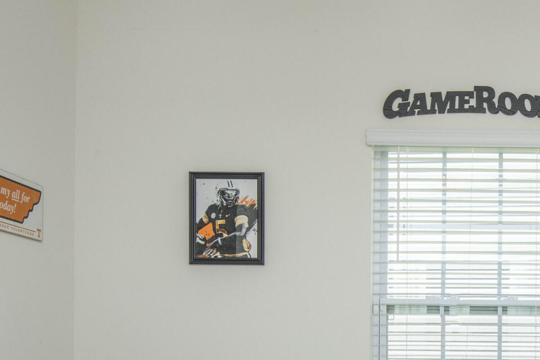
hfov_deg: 37.6
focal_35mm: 50
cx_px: 461
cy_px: 374
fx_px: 750
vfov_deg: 25.4
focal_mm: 16
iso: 500
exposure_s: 1/160
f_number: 9
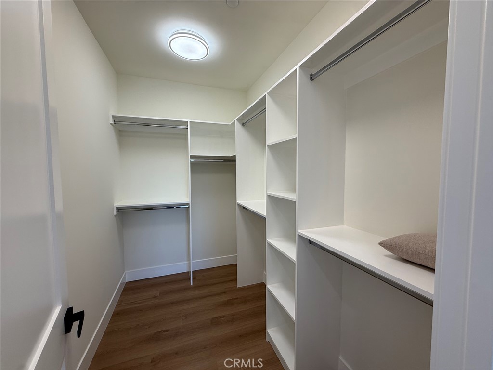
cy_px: 185
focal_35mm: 14
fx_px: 199
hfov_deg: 102.1
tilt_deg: -2.5
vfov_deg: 85.7
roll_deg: +0.2
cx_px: 246
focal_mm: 2.22
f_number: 2.2
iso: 64
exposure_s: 1/120
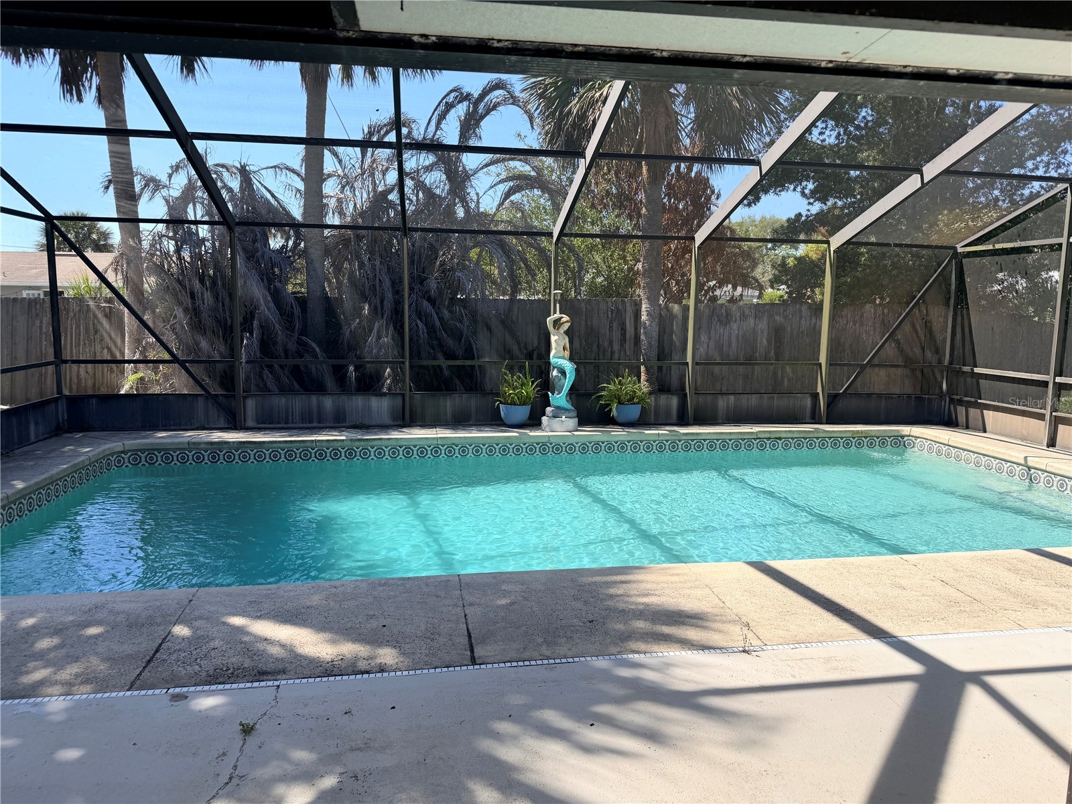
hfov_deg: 71.6
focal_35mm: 24
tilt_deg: -8.8
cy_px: 402
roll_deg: -0.7
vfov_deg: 56.8
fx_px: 743
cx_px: 536
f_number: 1.78
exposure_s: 1/1901
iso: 80
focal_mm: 6.76
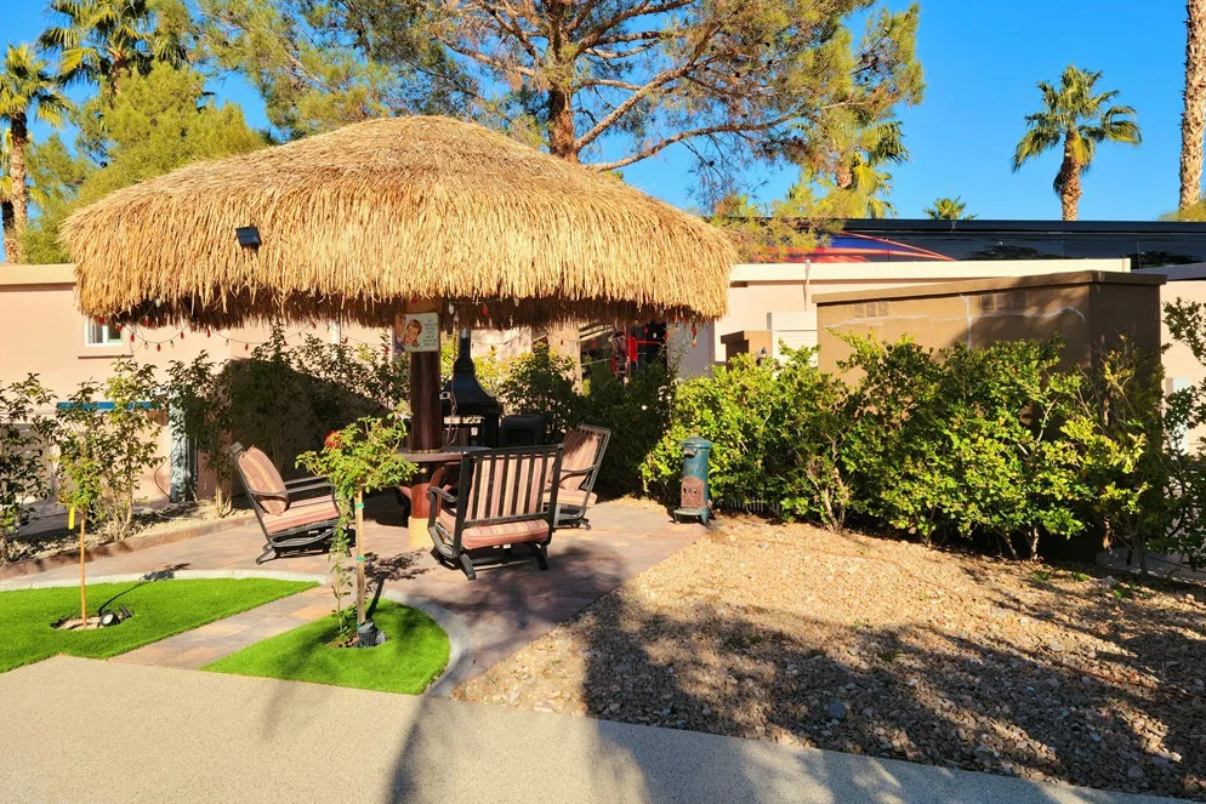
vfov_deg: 43.6
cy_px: 376
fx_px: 1005
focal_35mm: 30
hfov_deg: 61.9
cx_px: 613
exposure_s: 1/833
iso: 25
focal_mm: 5.9
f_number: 2
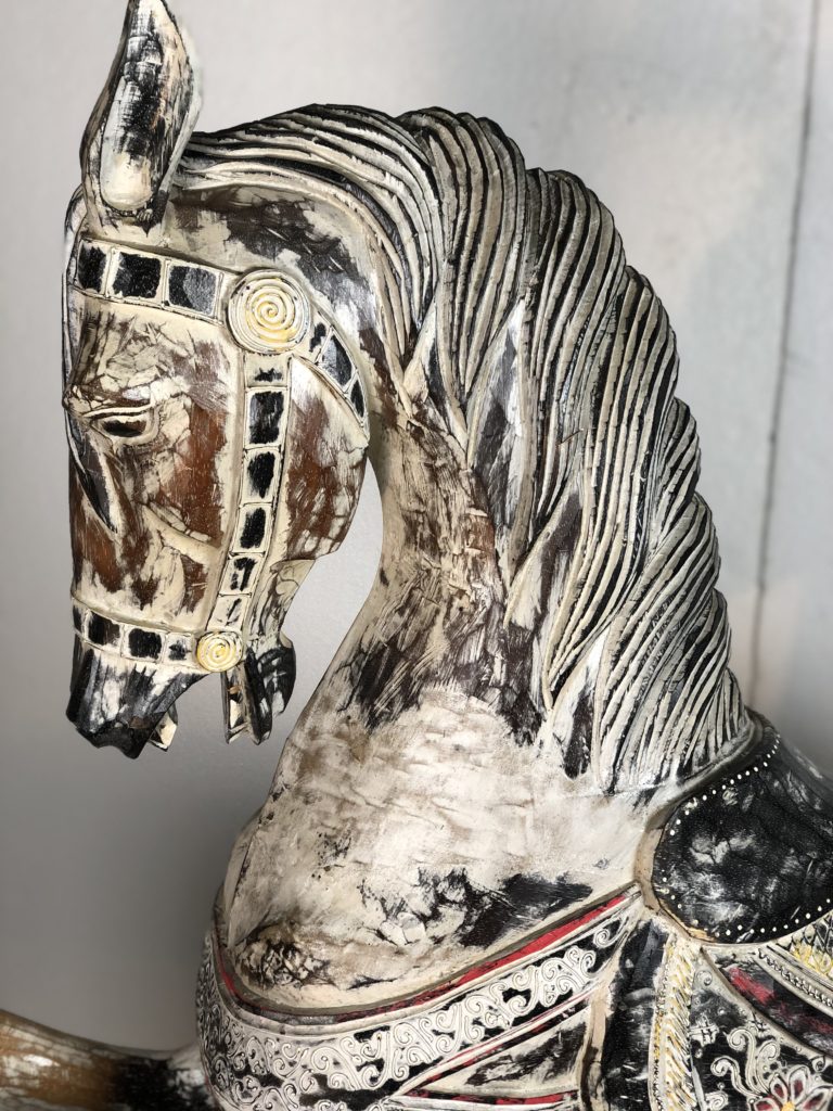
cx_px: 416
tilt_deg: -19.3
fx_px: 1668
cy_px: 556
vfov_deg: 36.8
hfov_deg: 28.0
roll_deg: -1.6
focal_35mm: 52
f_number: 2.4
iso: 64
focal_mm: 6
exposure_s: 1/50
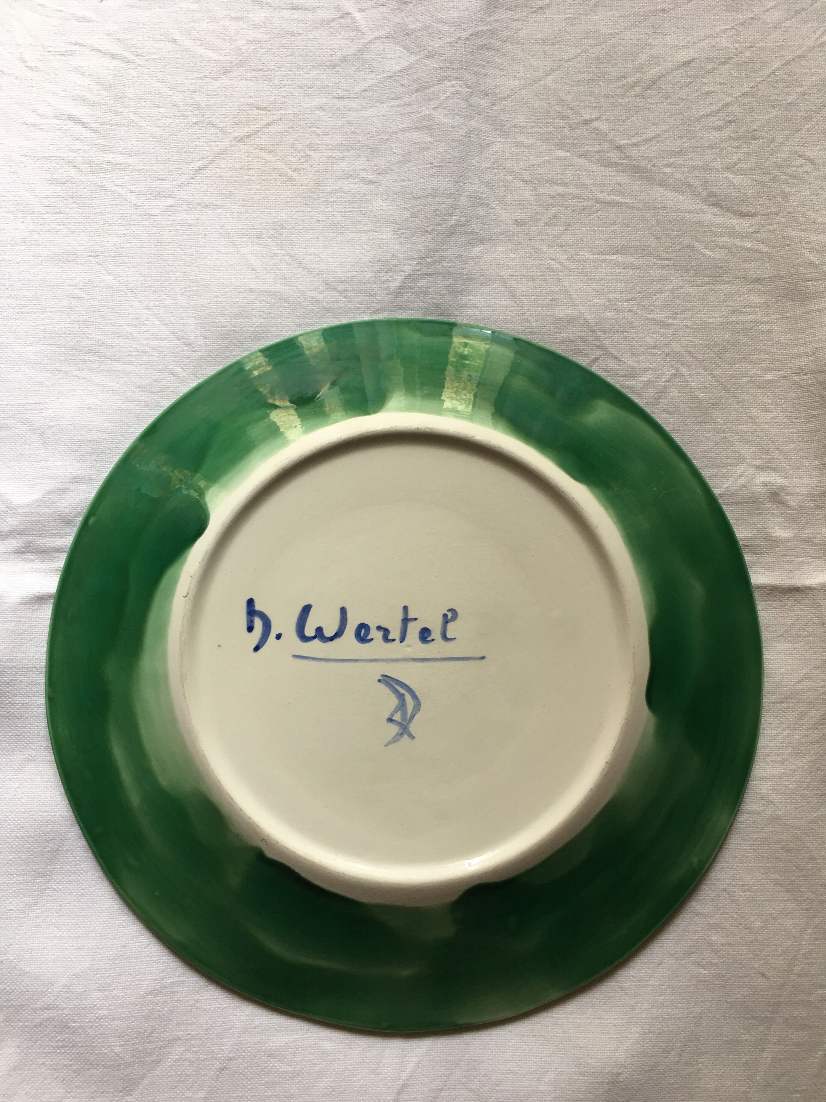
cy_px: 551
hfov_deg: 48.2
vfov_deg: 61.7
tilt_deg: -80.0
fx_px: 923
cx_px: 413
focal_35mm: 29
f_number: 2.2
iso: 25
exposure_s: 1/33
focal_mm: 4.15
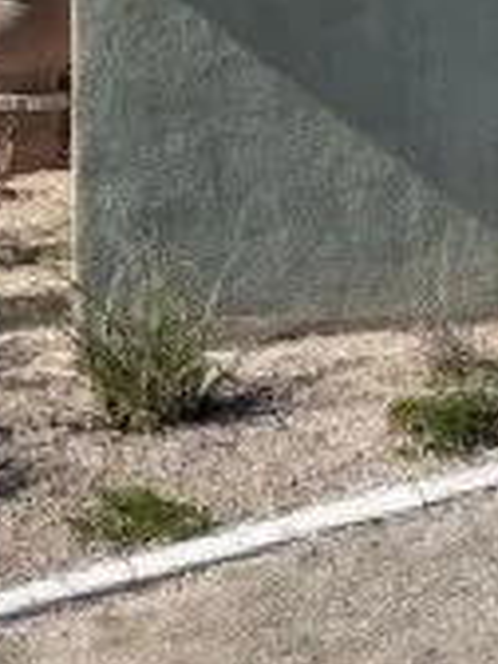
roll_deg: +0.7
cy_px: 20
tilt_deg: +2.8
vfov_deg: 19.3
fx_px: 1899
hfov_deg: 13.5
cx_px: 889
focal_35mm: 99
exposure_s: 1/3509
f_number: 1.6
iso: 32
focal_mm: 4.2
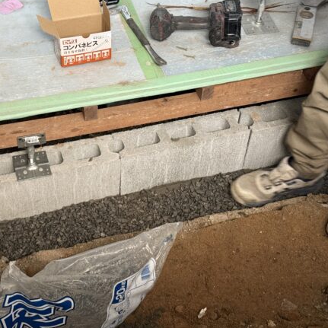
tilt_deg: -46.8
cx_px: 131
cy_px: 161
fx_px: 632
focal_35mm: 59
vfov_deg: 29.1
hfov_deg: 29.0
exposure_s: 1/60
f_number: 1.78
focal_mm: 6.76
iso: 250
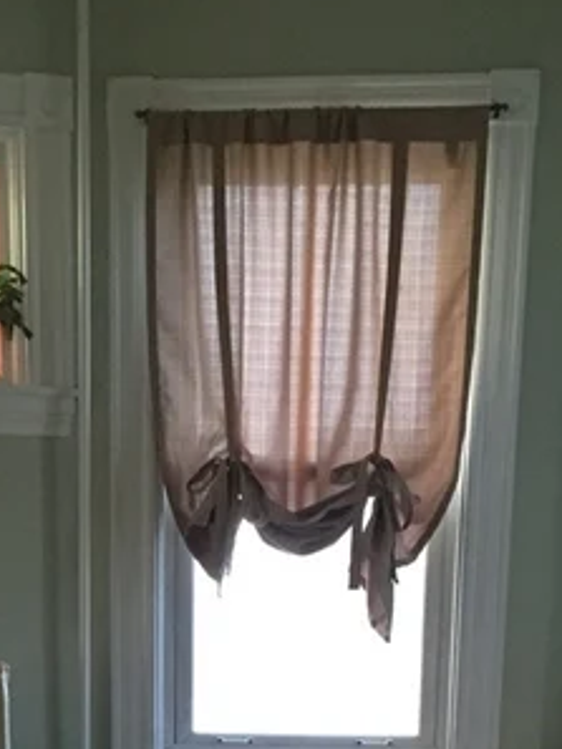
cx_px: 189
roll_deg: -0.2
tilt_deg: -13.4
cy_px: 956
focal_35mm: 75
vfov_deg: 23.2
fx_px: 1622
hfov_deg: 19.6
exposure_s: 1/30
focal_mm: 4.15
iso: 125
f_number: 2.2
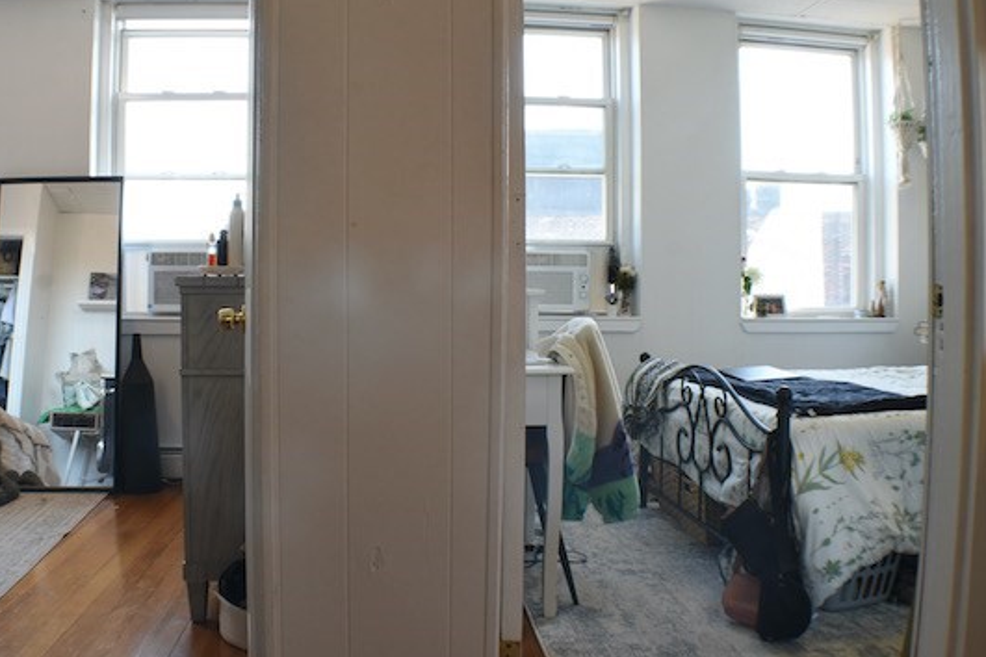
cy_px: 315
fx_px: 1139
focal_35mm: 42
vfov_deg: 32.2
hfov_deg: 46.6
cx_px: 409
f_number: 11
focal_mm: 23
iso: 400
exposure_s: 1/15
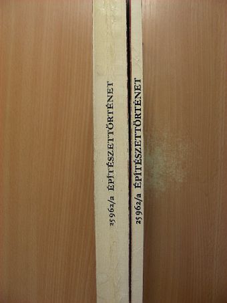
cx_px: 114
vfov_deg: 49.0
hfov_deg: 37.7
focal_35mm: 38
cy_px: 152
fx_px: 332
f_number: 3.5
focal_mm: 6.3
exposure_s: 1/31
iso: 50
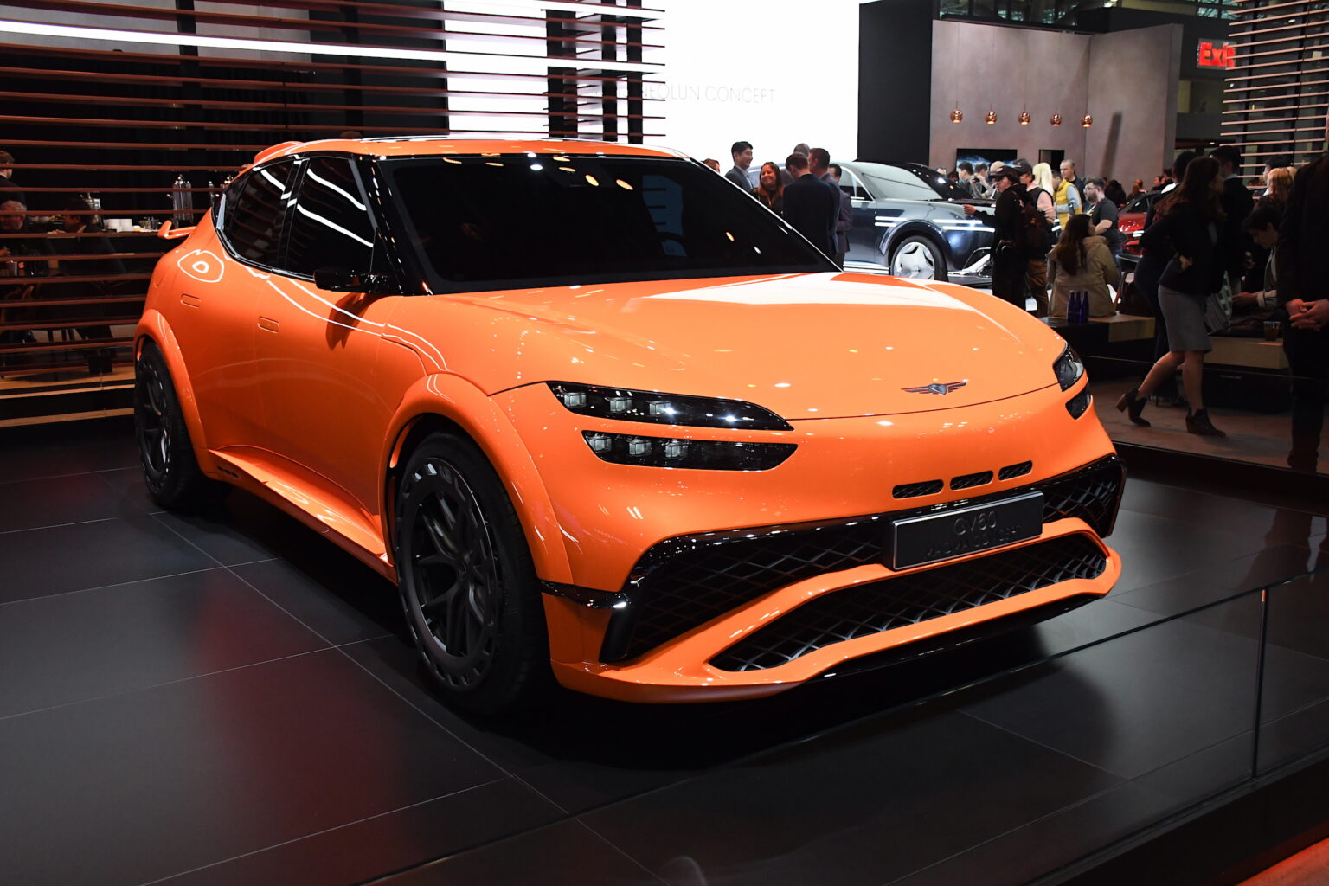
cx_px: 664
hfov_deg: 55.8
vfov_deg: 38.9
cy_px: 443
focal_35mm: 34
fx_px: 1255
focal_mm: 23
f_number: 5
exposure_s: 1/250
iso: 2500
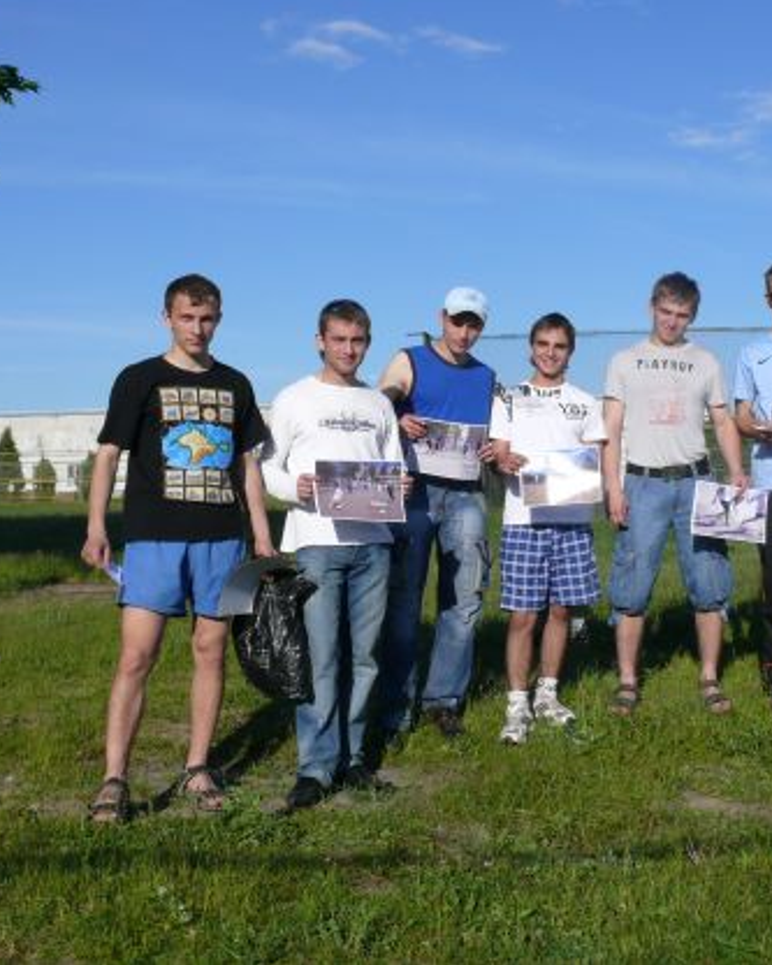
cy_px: 480
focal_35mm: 46
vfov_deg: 40.3
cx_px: 464
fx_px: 1313
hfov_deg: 32.7
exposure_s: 1/320
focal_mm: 7.4
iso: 100
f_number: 9
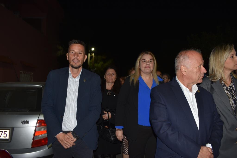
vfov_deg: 47.9
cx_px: 118
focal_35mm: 27
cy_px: 79
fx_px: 178
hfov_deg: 67.4
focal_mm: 18
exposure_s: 1/30
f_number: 5.6
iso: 360
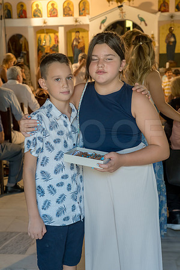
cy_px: 135
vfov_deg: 39.6
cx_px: 90
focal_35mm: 50
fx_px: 375
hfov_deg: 27.0
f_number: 5.6
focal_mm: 50
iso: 2500
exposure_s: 1/160
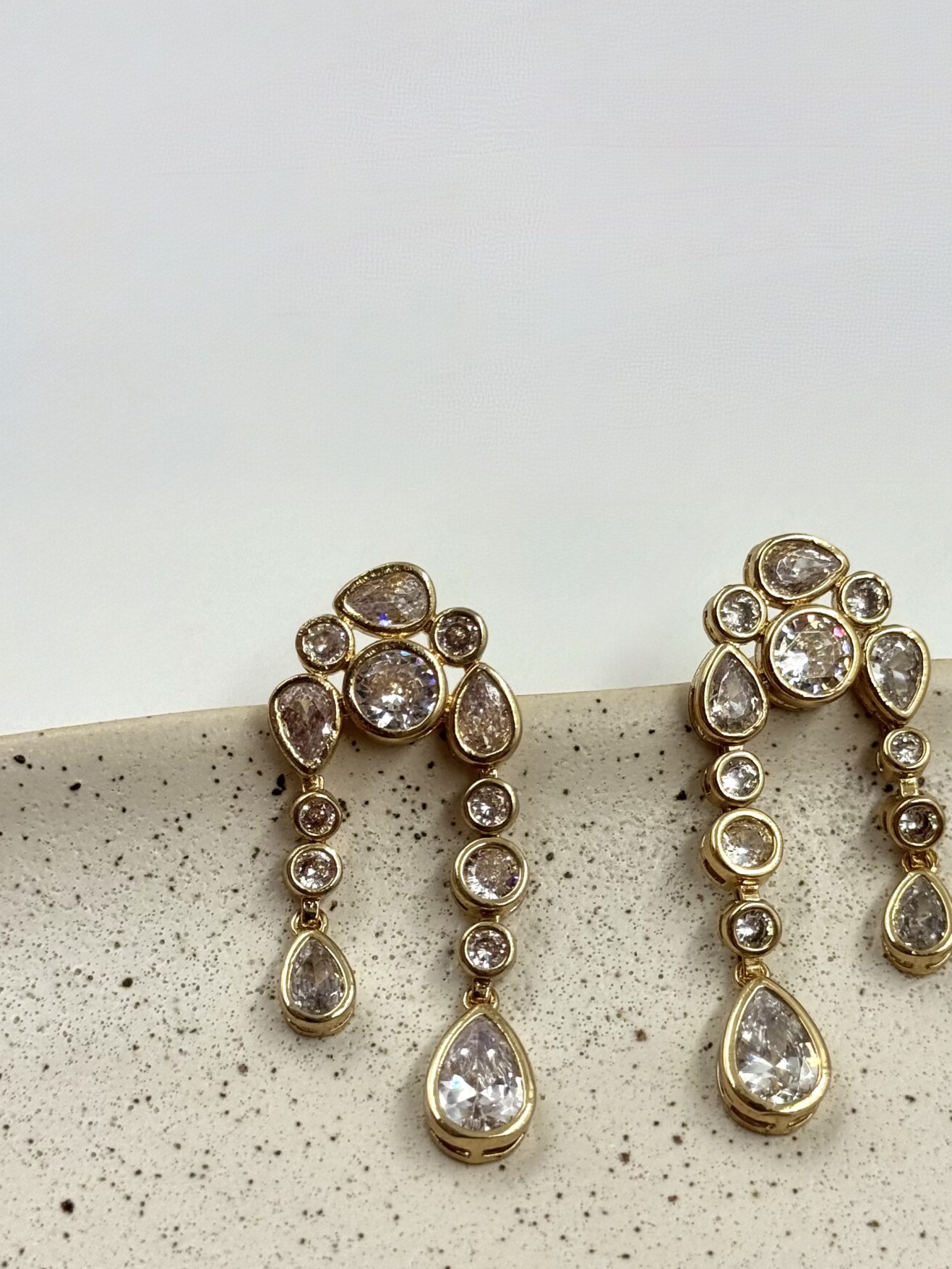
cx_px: 568
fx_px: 2566
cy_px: 728
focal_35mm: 70
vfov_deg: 27.7
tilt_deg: -55.5
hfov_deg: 21.0
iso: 64
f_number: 1.78
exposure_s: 1/1059
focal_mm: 6.76
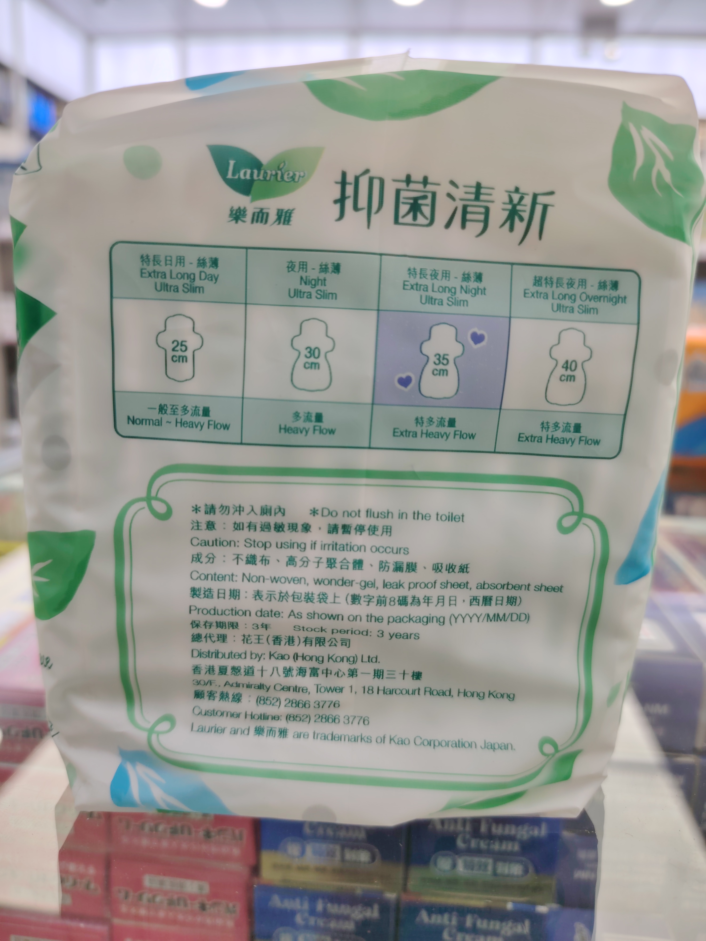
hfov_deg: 56.8
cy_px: 470
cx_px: 353
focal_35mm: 24
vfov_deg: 71.6
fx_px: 653
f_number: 1.75
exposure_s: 1/100
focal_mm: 5.25
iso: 106
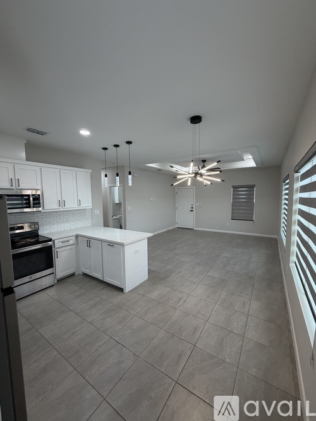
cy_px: 210
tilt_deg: -4.6
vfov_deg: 102.1
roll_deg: +0.4
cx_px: 158
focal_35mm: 14
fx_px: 170
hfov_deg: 85.7
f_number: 2.2
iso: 200
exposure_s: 1/120
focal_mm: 2.22
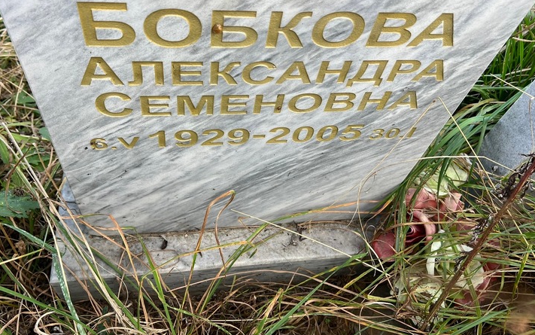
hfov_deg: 61.2
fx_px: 452
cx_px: 250
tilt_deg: -53.4
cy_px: 148
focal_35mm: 31
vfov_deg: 40.6
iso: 50
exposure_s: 1/427
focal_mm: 5.7
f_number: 1.5
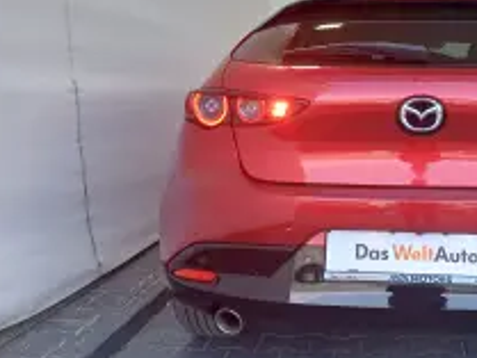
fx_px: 593
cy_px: 139
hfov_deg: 41.6
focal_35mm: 43
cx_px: 395
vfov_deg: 33.5
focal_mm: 4.65
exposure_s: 1/100
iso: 50
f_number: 1.8
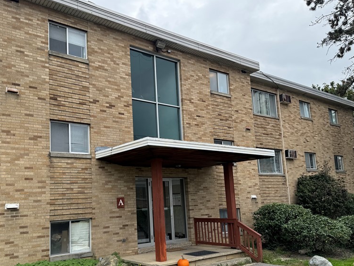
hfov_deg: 55.1
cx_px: 150
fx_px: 338
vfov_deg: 42.8
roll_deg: +2.2
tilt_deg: +8.4
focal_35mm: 33
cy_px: 155
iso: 80
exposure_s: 1/1076
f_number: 1.78
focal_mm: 6.76
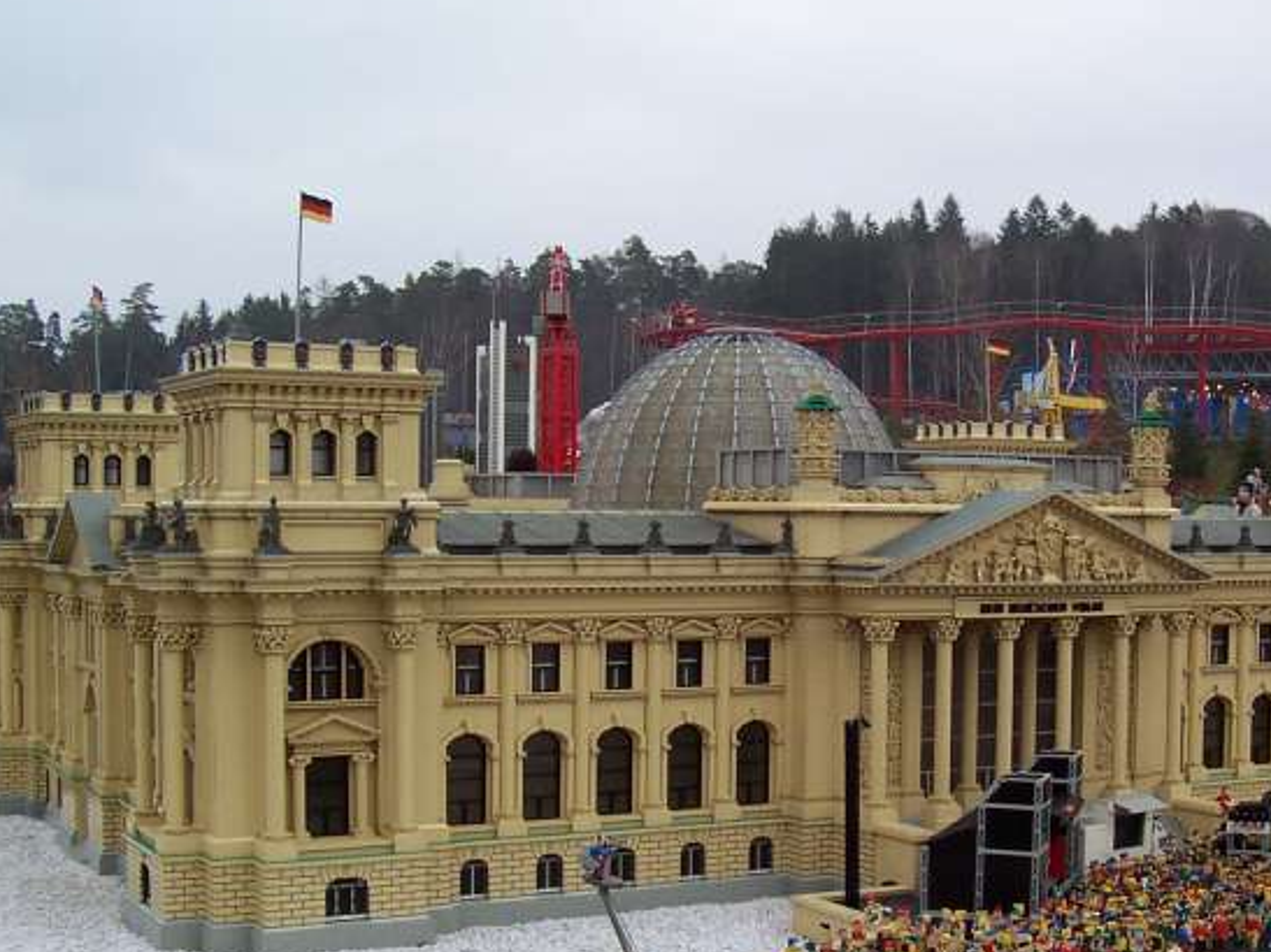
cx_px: 787
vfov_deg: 26.5
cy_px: 597
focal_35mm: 55
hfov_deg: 34.8
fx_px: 2019
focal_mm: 5.6
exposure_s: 1/250
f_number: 5.6
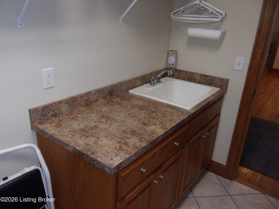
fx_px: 226
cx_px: 140
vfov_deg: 49.7
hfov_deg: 63.5
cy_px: 104
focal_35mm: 28
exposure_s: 1/34
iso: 200
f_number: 3.9
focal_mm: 5.1
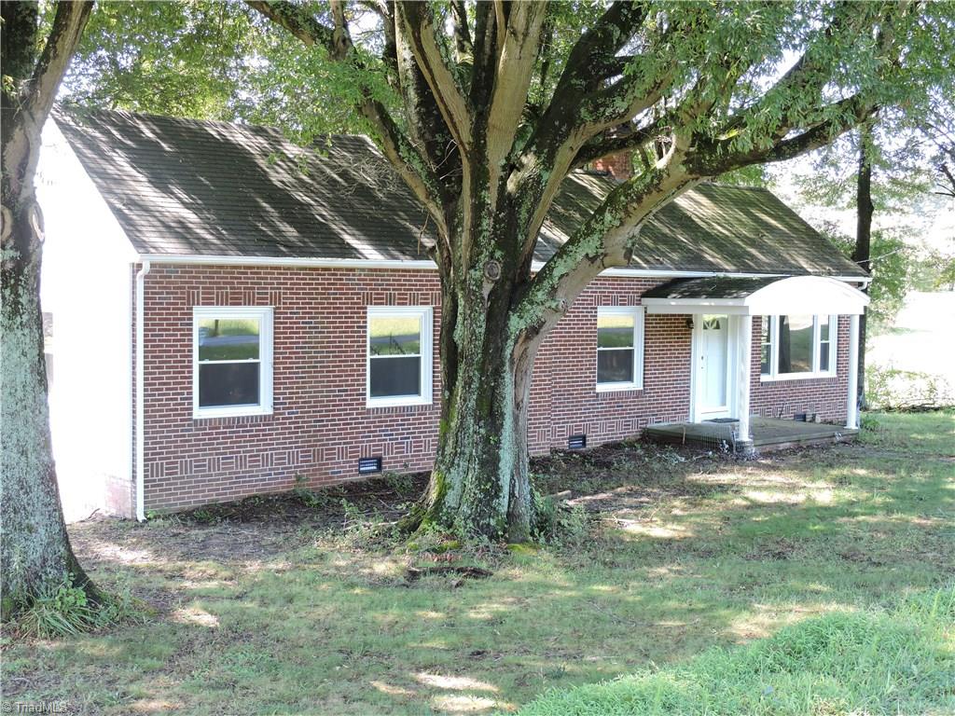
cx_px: 478
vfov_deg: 30.9
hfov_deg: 40.4
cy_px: 358
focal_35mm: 47
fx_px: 1297
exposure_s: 1/50
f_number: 3.5
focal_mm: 8.4
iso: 180
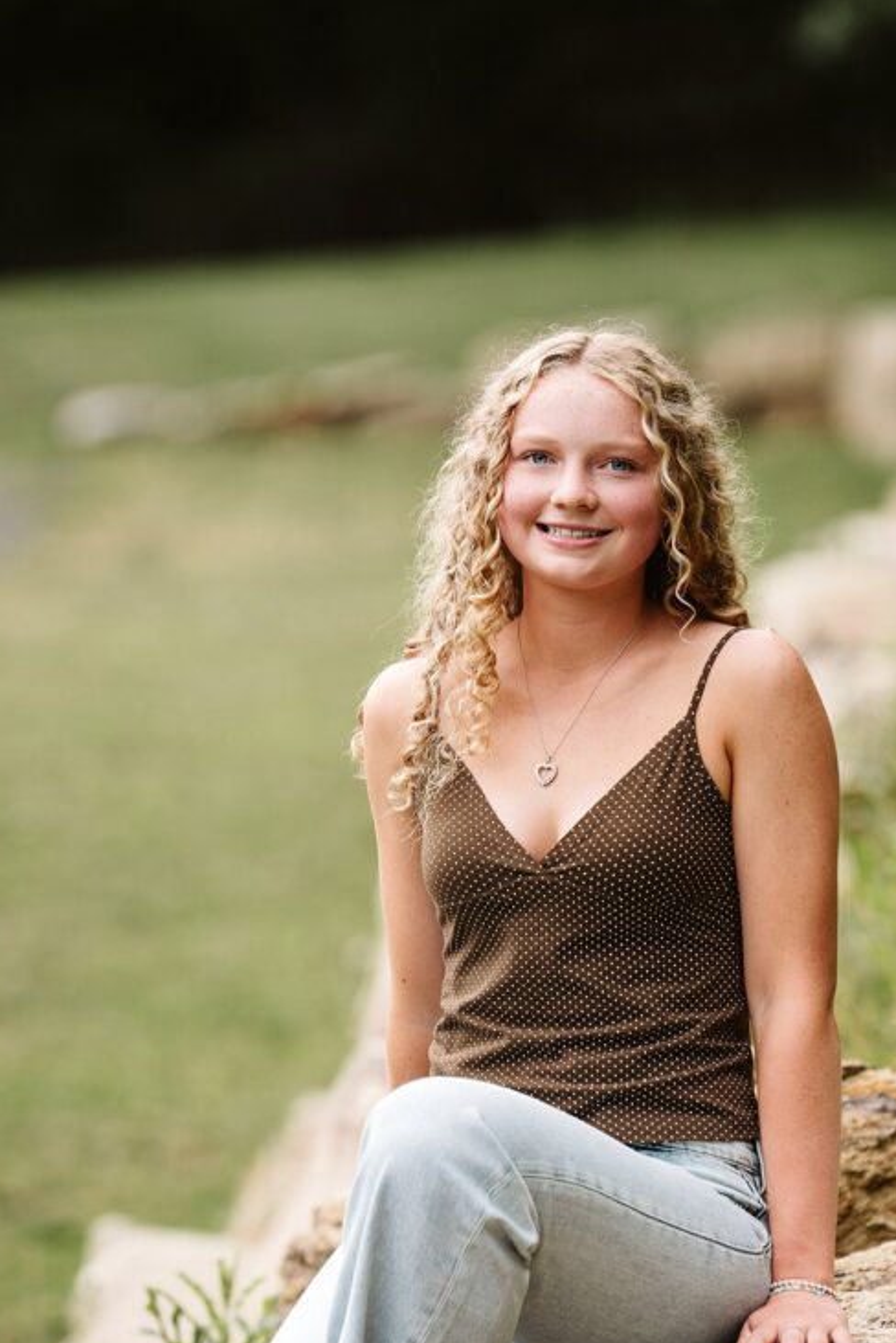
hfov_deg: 4.9
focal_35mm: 280
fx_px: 10443
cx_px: 495
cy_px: 805
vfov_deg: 7.4
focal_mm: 200
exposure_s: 1/500
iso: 320
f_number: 4
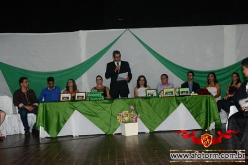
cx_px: 124
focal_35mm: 46
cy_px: 82
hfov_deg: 42.3
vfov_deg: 28.9
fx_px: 320
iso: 3200
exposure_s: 1/80
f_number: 7.1
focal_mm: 31
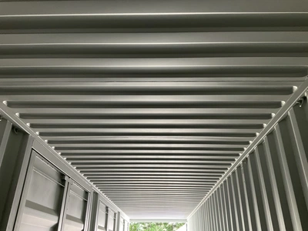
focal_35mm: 29
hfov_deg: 61.7
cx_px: 154
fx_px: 258
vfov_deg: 48.2
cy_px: 116
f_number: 1.8
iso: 80
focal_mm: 3
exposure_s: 1/60
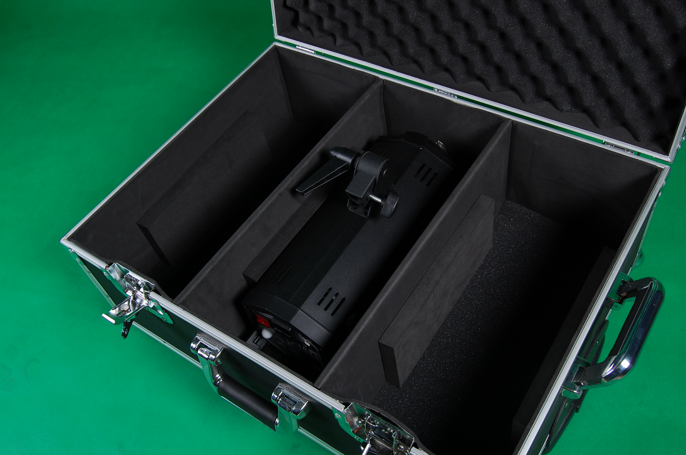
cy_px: 228
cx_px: 343
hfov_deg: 55.2
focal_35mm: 34
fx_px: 656
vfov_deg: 38.2
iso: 200
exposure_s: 1/125
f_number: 8
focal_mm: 23
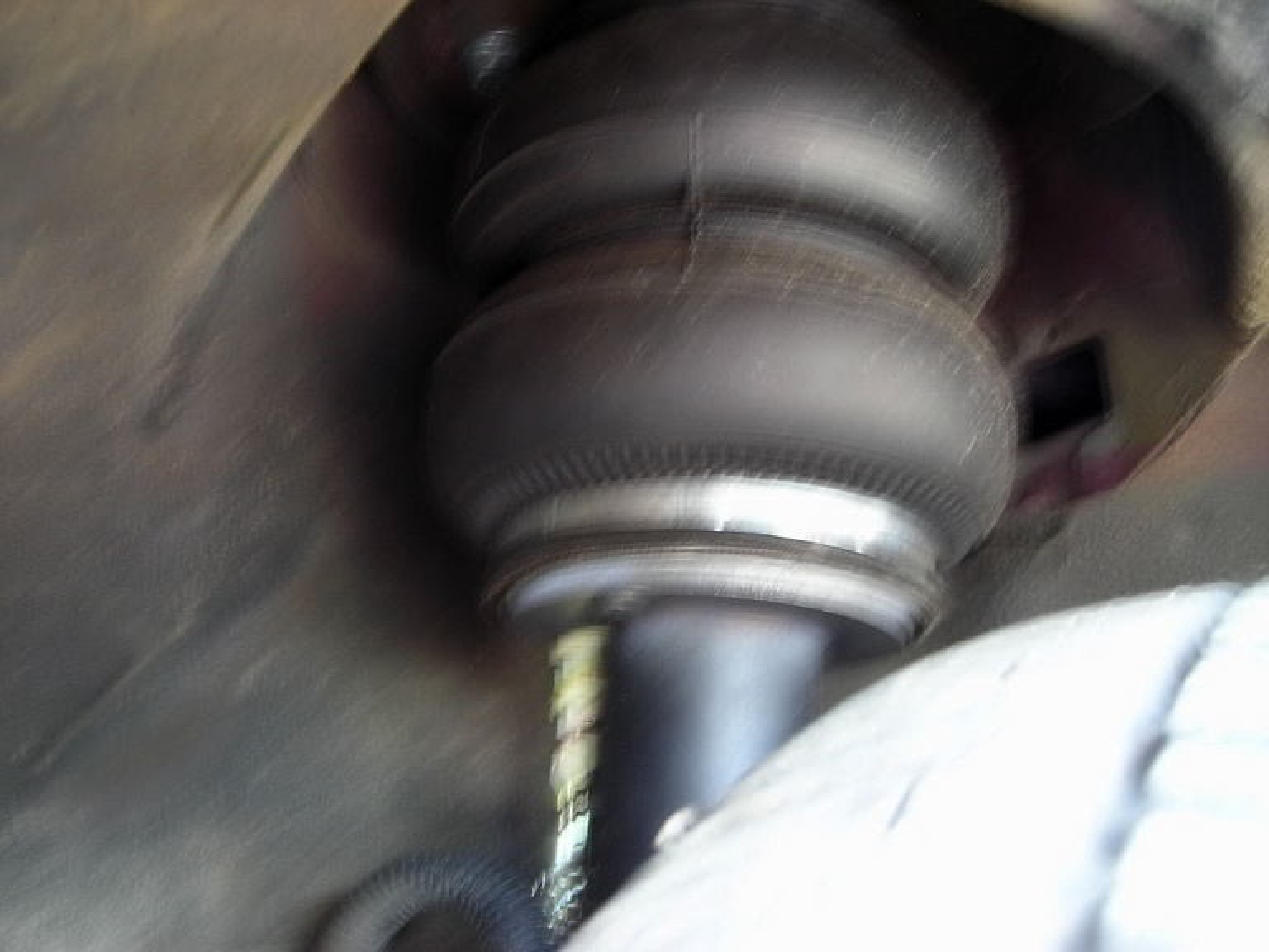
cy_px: 476
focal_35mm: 38
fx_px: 1393
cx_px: 634
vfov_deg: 37.7
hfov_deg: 49.0
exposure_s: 1/3.9
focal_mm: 6.3
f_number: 3.2
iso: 55
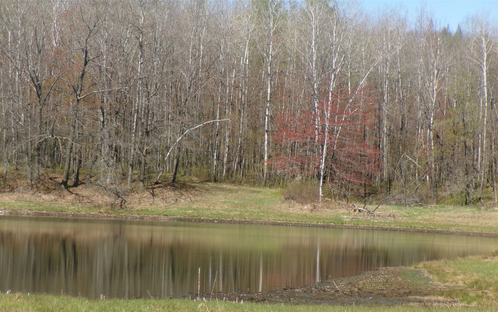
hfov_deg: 13.9
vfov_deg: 8.7
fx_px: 2050
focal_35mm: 151
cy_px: 188
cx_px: 248
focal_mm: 25.5
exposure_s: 1/300
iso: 100
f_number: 6.3
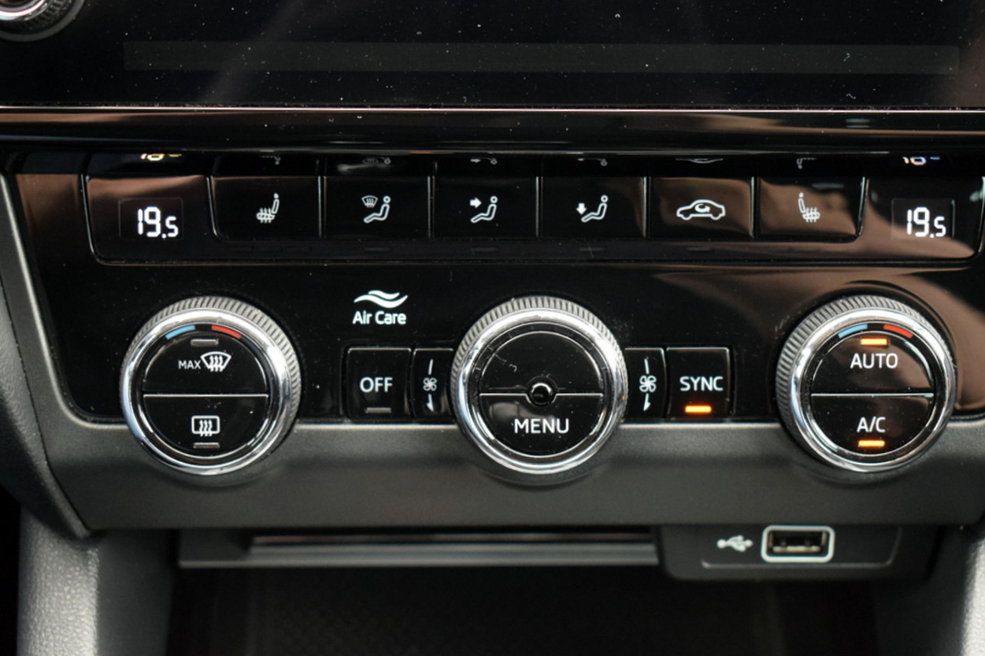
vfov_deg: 18.0
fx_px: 2066
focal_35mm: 76
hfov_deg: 26.8
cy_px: 315
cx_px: 536
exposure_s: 1/60
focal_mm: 45
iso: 2800
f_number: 5
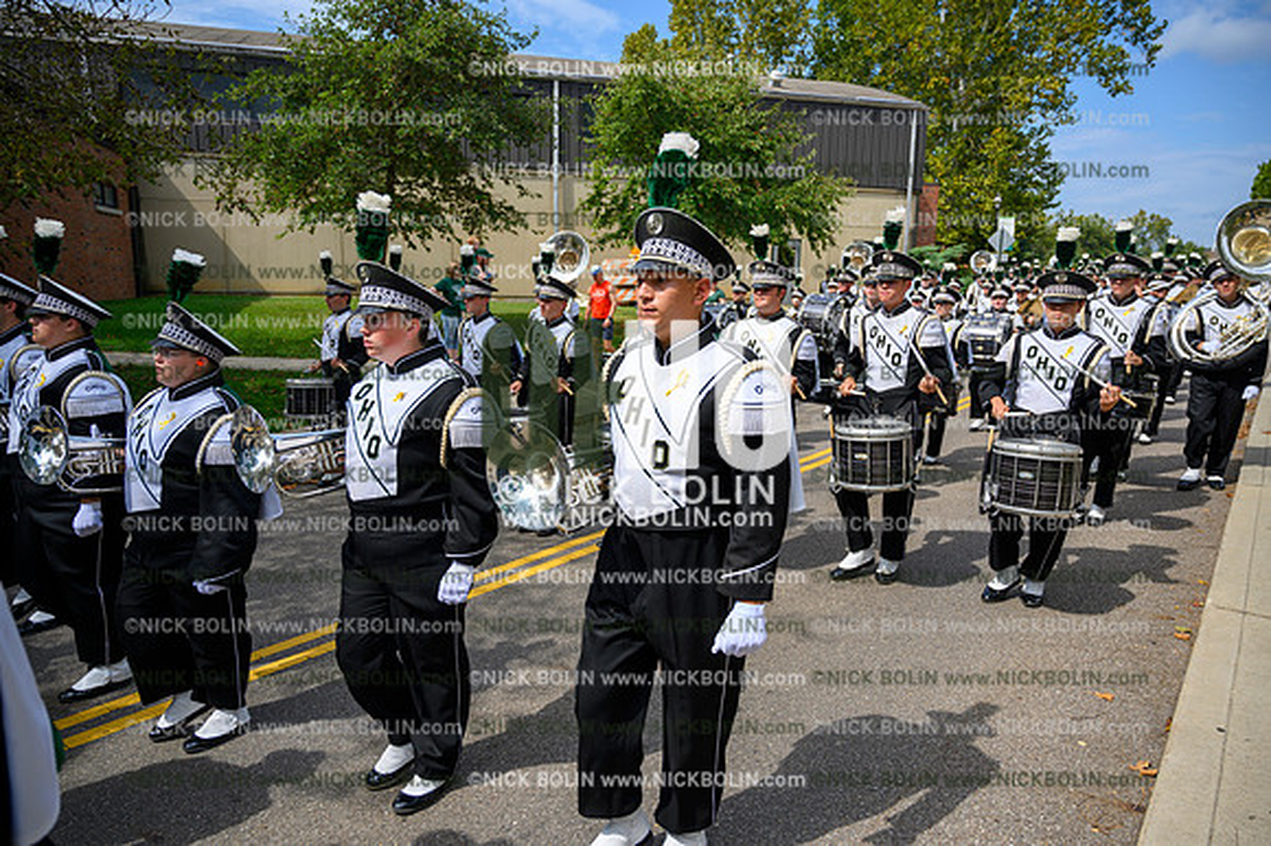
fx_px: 847
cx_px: 636
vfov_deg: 53.1
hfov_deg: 73.8
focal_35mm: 24
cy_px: 423
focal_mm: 24
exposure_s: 1/1250
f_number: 4
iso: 100
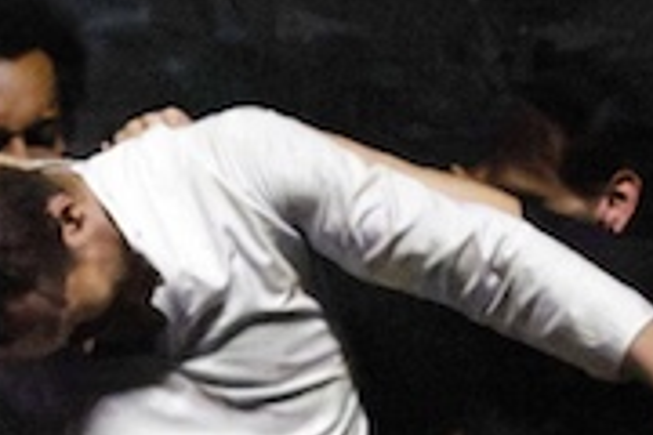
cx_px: 69
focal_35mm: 601
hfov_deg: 3.4
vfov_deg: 2.3
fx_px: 10901
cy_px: 493
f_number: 4
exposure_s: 1/320
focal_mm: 120
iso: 25600
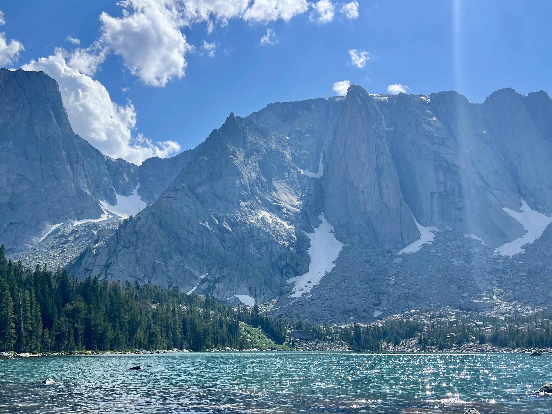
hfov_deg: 50.1
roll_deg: -0.2
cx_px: 262
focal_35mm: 37
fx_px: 590
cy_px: 266
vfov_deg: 38.4
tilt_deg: +7.0
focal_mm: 5.7
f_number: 1.5
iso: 50
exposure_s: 1/5076
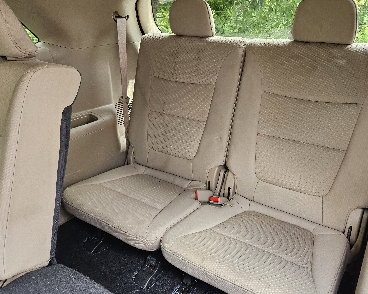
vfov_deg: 51.5
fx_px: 305
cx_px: 211
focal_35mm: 28
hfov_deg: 61.9
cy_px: 146
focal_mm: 5.4
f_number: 1.8
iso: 200
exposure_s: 1/180
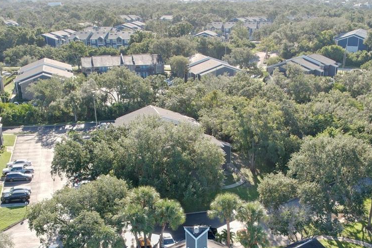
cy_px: 228
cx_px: 202
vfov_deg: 27.5
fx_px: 486
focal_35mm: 47
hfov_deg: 41.9
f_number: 2.8
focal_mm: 8.38
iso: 100
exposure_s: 1/160
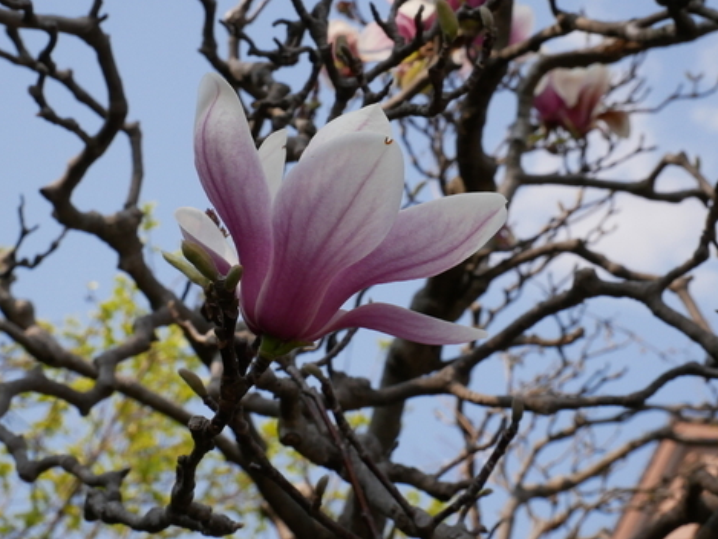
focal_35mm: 64
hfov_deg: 30.3
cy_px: 204
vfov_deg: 22.9
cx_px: 346
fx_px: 1328
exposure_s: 1/800
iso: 800
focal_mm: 25
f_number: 11
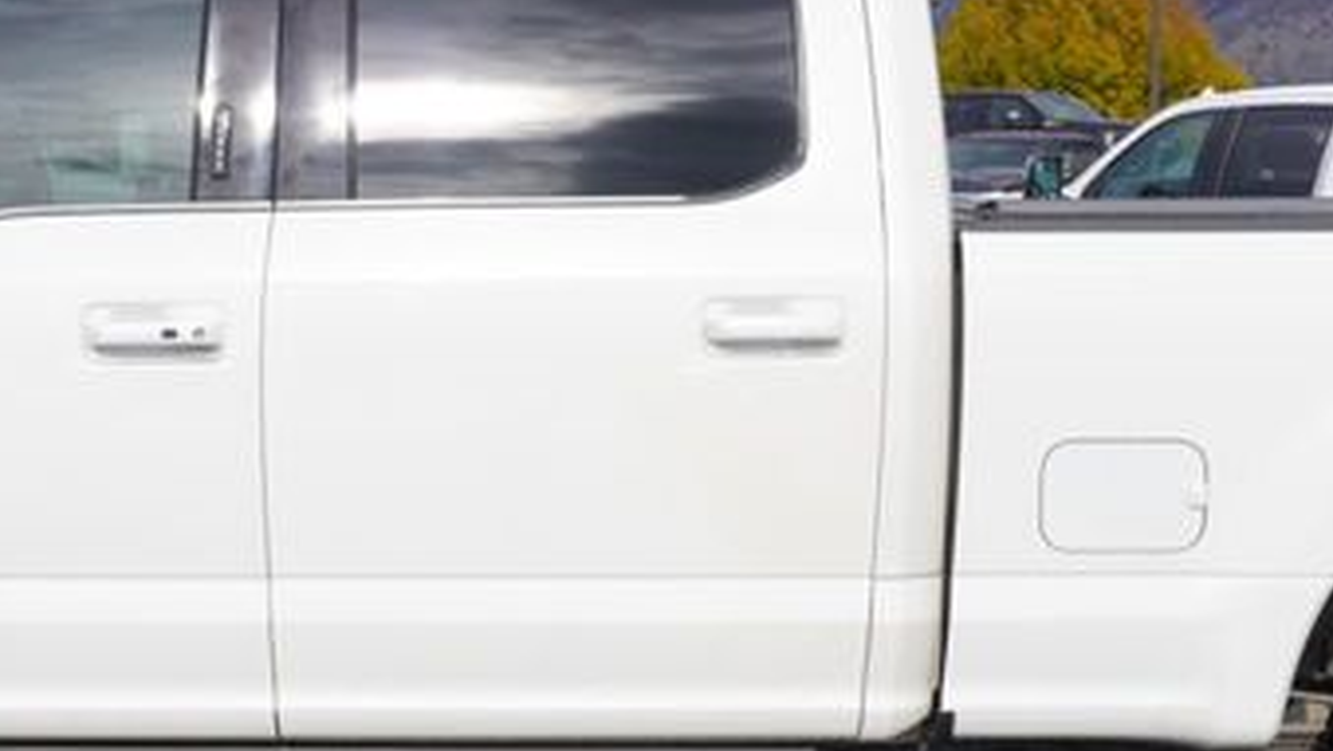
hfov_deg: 27.7
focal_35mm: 76
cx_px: 488
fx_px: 2687
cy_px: 539
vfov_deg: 15.9
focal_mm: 16
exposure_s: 1/250
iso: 100
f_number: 8
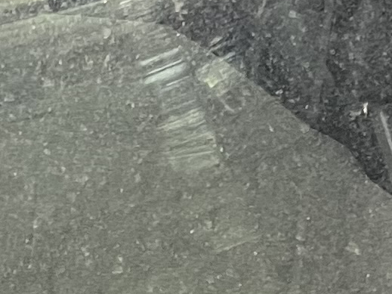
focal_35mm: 202
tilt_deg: -32.3
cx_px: -616
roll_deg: +4.5
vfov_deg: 7.3
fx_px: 2287
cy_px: 79
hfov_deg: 8.7
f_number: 1.5
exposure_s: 1/85
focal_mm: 5.7
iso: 125
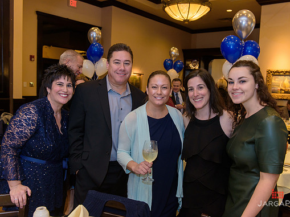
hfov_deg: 54.0
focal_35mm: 34
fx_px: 285
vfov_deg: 41.7
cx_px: 147
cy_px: 108
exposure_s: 1/125
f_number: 3.2
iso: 800
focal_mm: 31
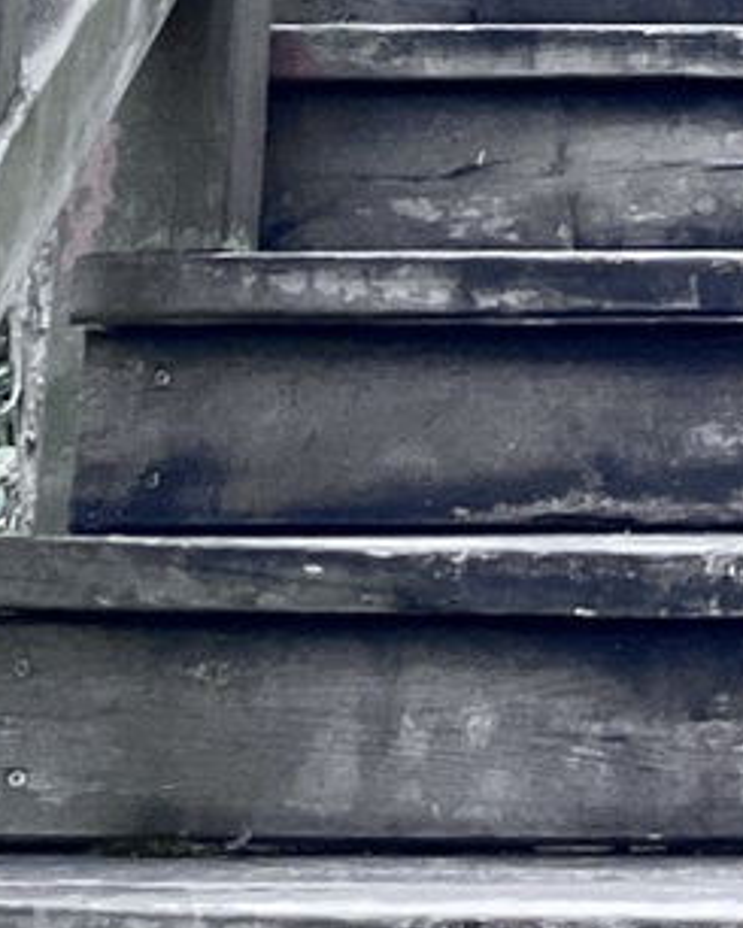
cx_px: 1265
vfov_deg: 9.3
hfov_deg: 9.0
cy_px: -1847
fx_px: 4561
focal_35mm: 166
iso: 32
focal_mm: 5.1
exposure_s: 1/140
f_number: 1.6
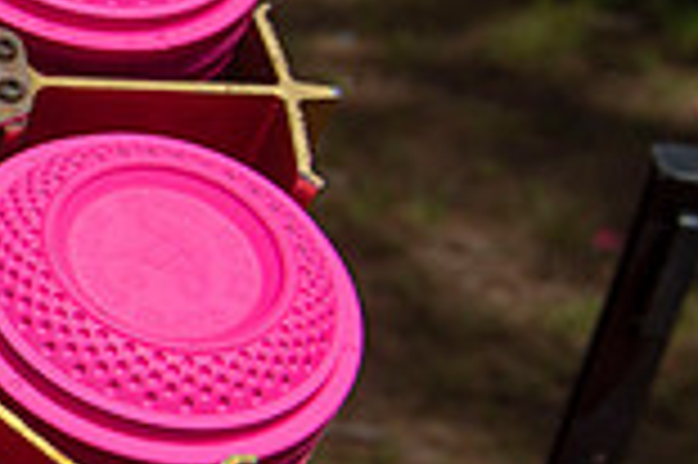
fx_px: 1743
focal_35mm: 90
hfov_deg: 18.9
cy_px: 315
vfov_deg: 15.1
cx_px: -455
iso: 80
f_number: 6.3
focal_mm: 24
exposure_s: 1/800
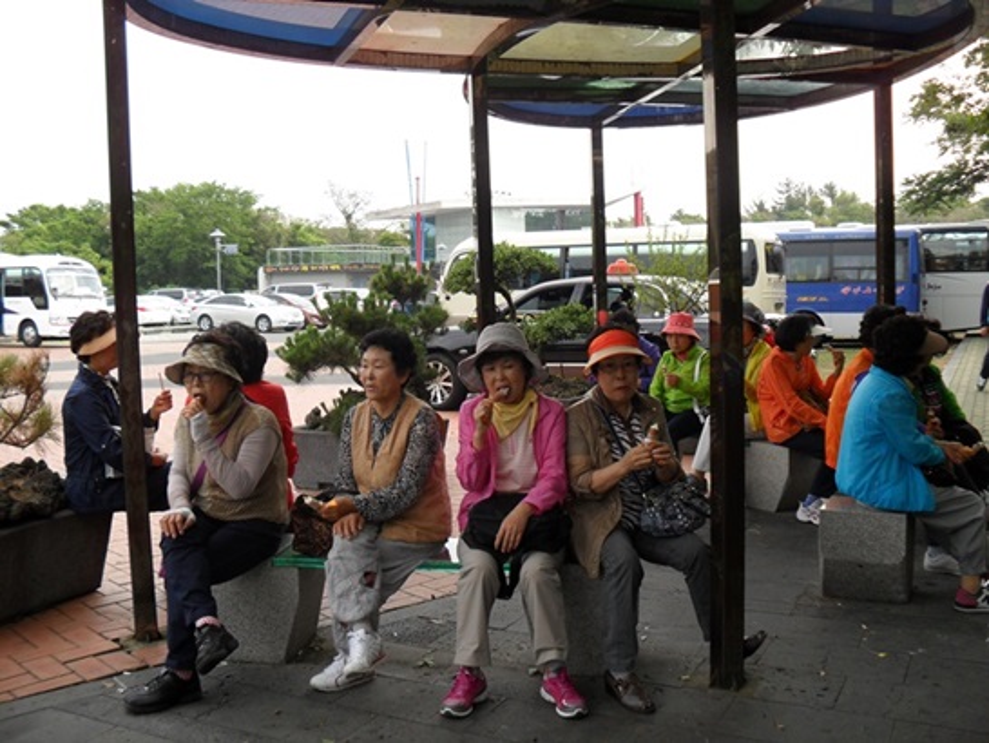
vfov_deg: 40.7
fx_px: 1000
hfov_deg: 52.6
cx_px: 494
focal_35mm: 35
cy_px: 372
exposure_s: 1/250
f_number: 3
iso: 80
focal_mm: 6.3
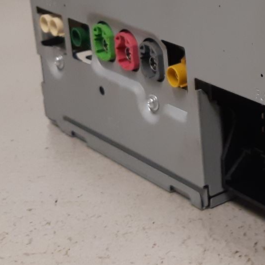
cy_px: 39
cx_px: 352
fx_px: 771
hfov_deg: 18.1
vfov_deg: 19.2
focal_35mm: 89
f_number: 1.7
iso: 200
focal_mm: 3.93
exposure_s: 1/50
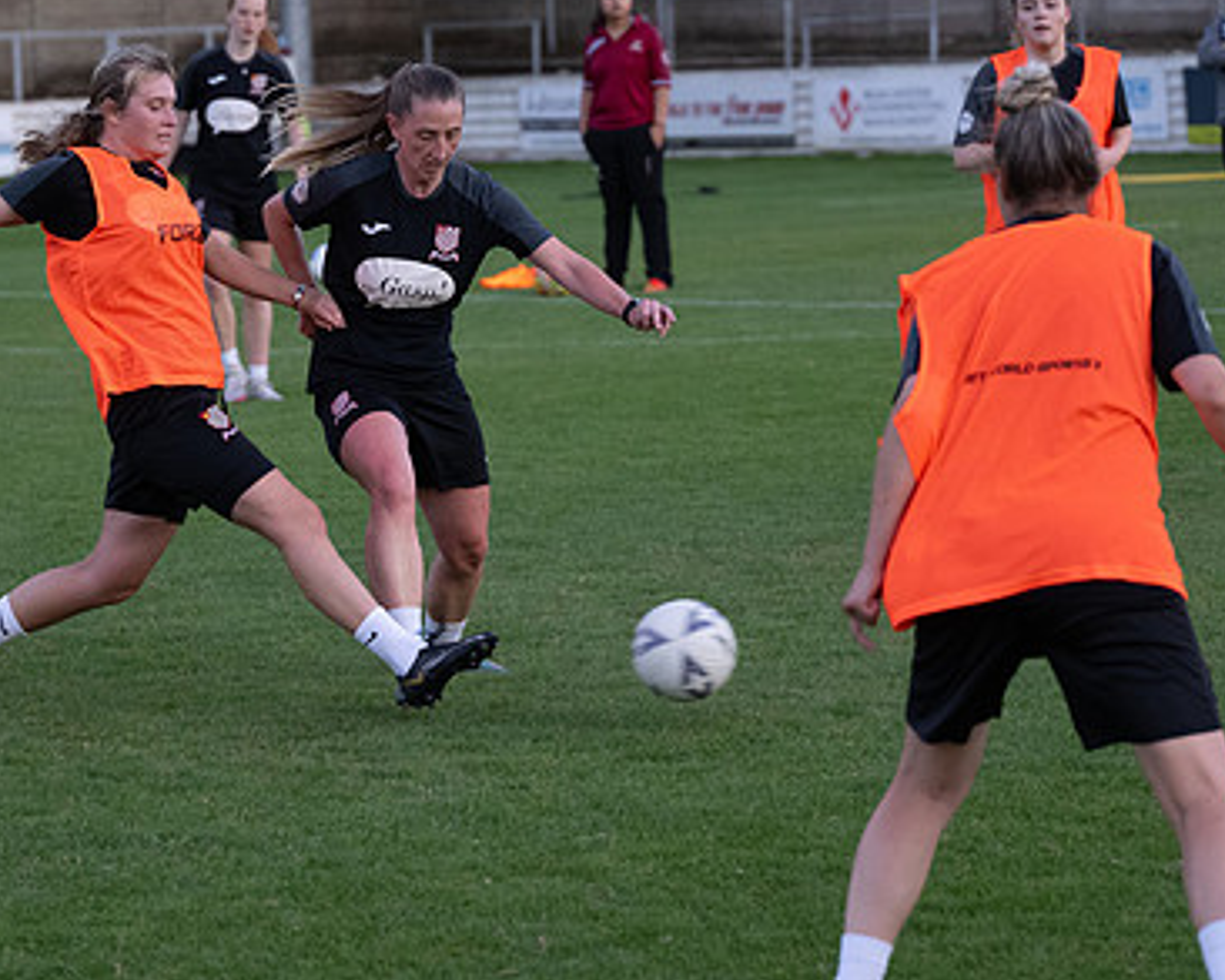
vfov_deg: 9.4
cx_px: 445
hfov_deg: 11.7
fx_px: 5984
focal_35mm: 165
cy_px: 458
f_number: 2.8
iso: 2000
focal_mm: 74
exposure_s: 1/500
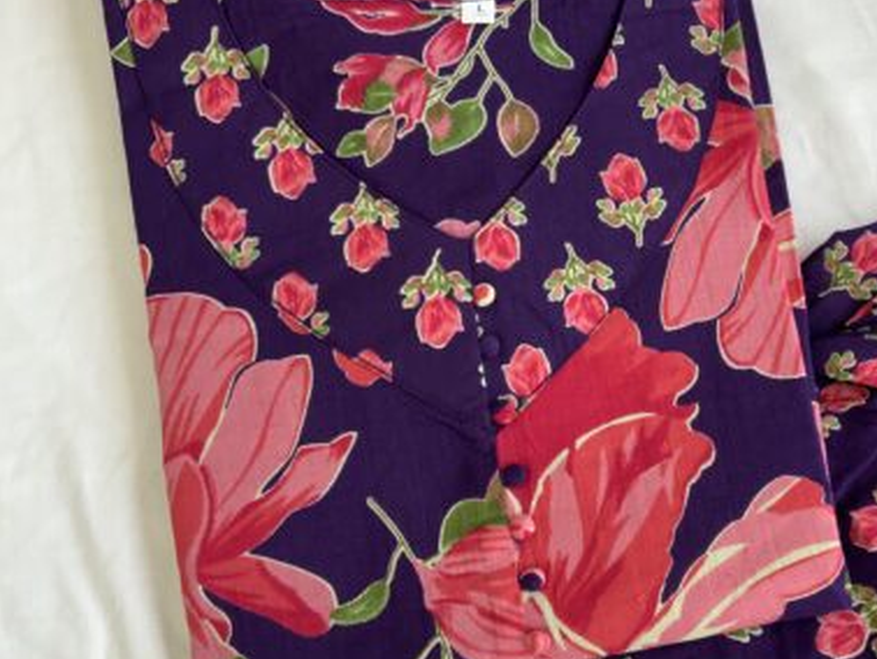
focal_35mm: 46
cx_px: 654
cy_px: 318
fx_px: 1166
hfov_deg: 40.1
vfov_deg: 31.5
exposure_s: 1/195
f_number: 1.8
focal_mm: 3
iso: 16
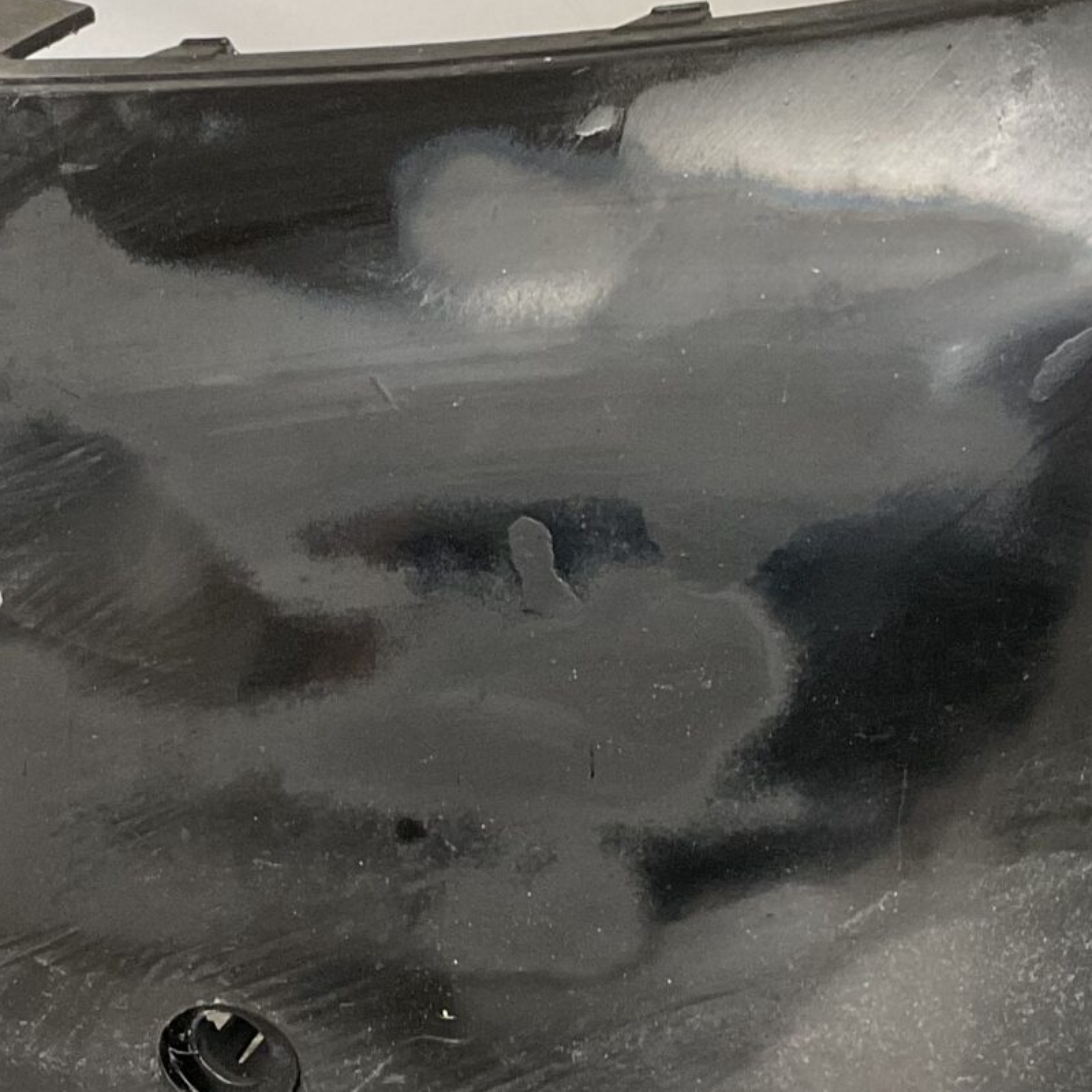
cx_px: 265
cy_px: 606
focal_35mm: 82
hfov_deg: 21.0
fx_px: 2927
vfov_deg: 21.1
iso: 125
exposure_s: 1/50
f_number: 1.8
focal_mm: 3
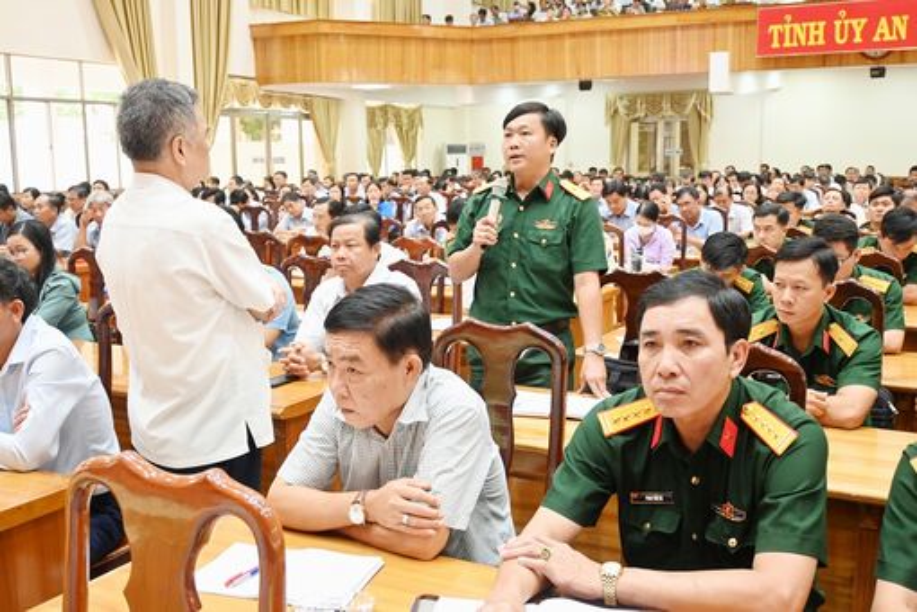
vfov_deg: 35.5
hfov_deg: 51.3
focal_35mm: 38
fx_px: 955
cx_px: 458
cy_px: 306
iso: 1400
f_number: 4.2
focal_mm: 25
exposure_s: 1/125
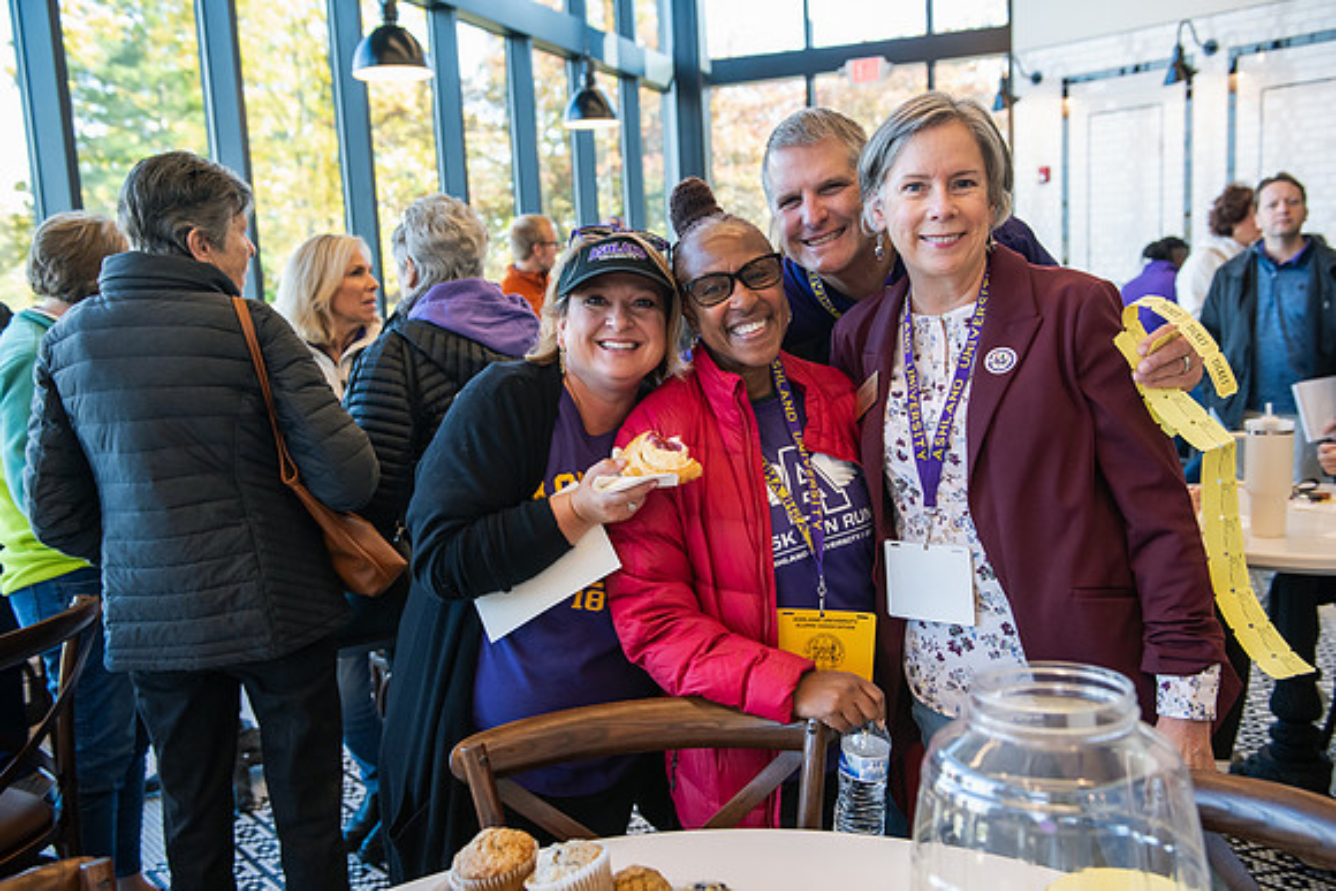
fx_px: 1262
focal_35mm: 34
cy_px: 446
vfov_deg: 38.9
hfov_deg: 55.8
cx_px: 668
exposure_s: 1/200
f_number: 3.5
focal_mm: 34
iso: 800
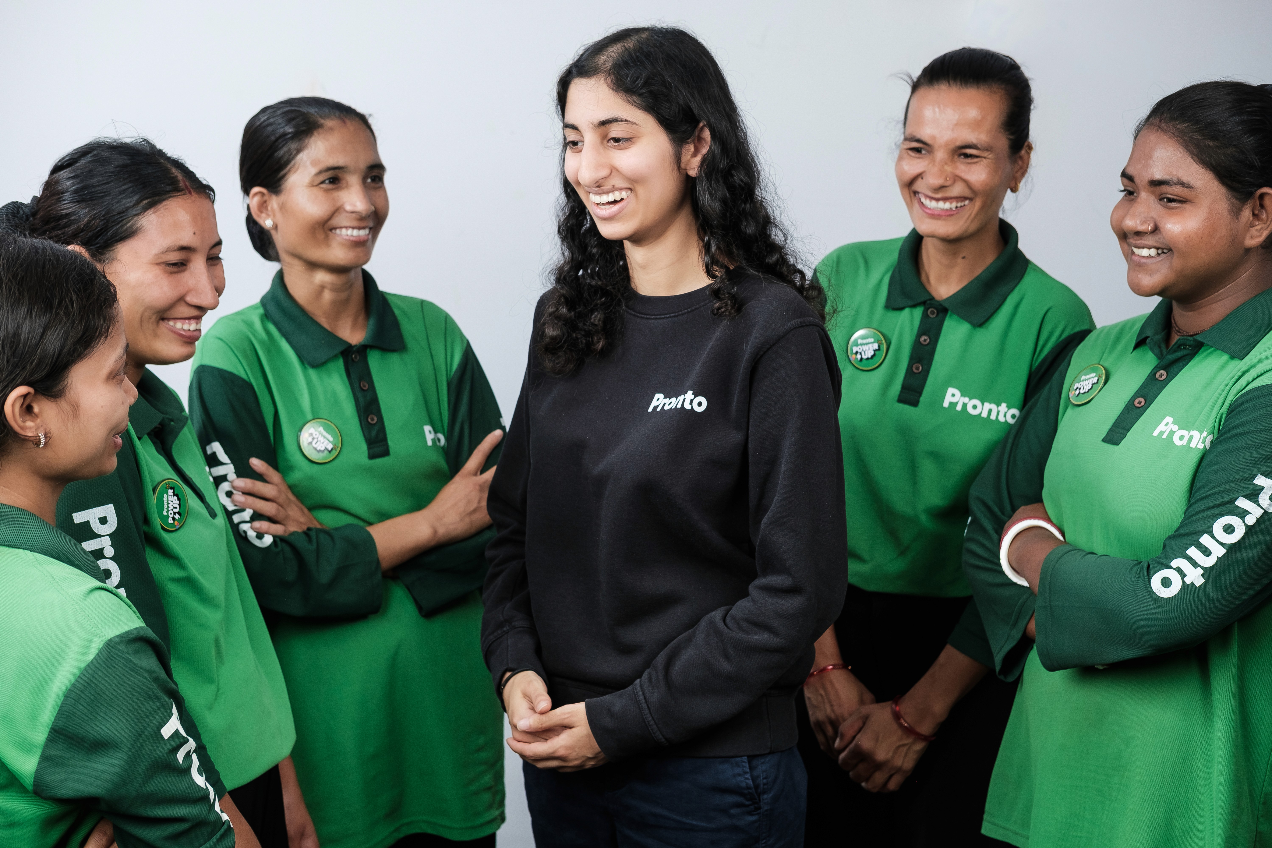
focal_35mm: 53
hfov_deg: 37.5
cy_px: 424
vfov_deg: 25.5
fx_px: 1873
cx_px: 636
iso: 200
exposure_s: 1/250
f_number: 4
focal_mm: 35
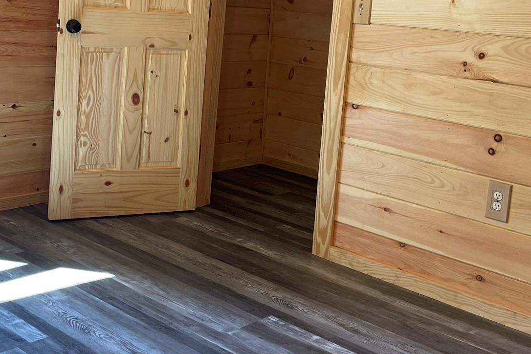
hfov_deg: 38.7
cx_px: 207
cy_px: 82
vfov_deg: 26.1
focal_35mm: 51
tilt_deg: -5.8
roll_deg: -3.9
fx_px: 752
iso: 125
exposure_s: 1/120
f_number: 1.6
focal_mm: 4.2
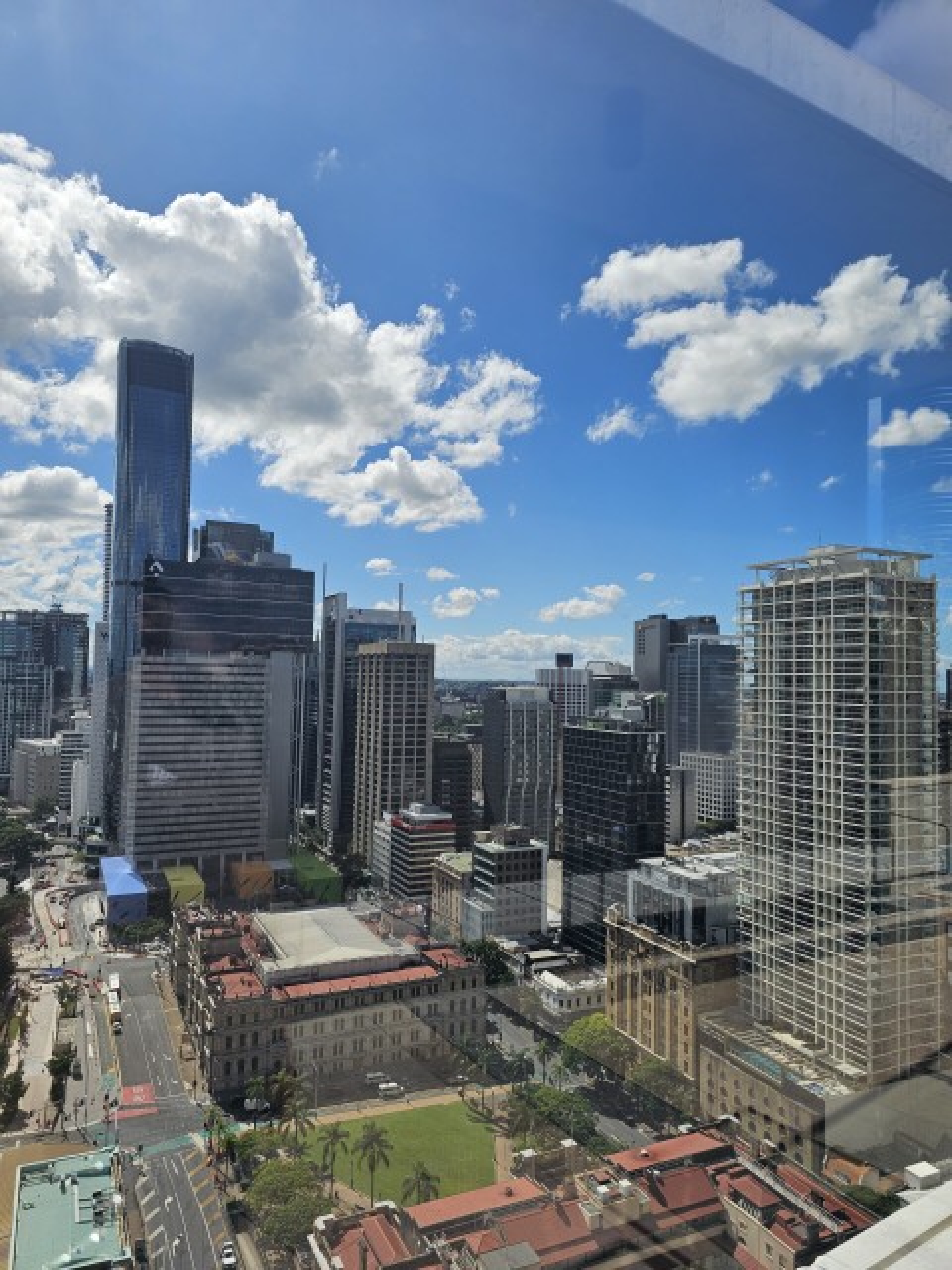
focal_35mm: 23
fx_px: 843
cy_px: 635
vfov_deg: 73.9
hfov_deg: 58.9
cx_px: 476
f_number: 1.7
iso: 10
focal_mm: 6.3
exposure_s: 1/1418
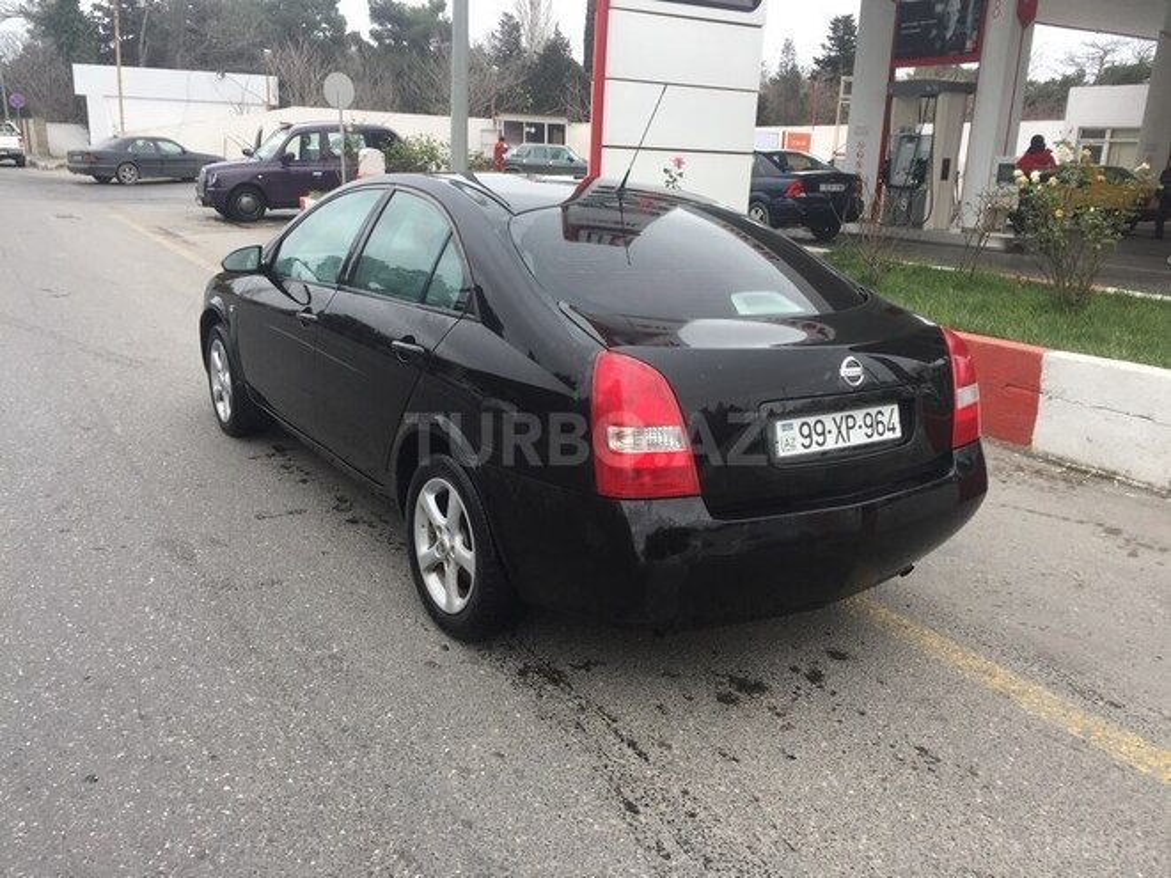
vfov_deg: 48.2
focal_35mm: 29
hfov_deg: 61.7
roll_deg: -3.6
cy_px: 439
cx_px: 586
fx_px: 981
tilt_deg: -17.3
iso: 32
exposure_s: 1/191
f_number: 2.2
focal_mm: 4.15
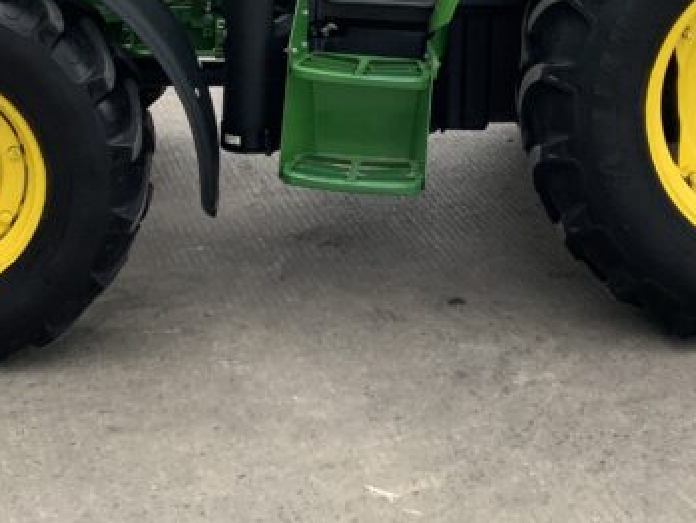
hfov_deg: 22.9
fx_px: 1710
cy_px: -114
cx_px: 457
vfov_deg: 16.6
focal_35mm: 85
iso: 16
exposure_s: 1/375
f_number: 1.8
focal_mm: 3
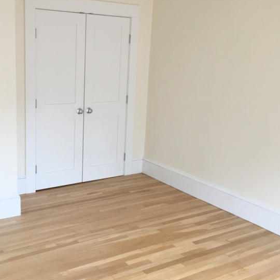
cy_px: 128
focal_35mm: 38
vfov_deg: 43.8
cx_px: 91
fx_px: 348
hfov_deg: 43.2
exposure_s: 1/40
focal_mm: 4.15
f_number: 2.2
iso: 25
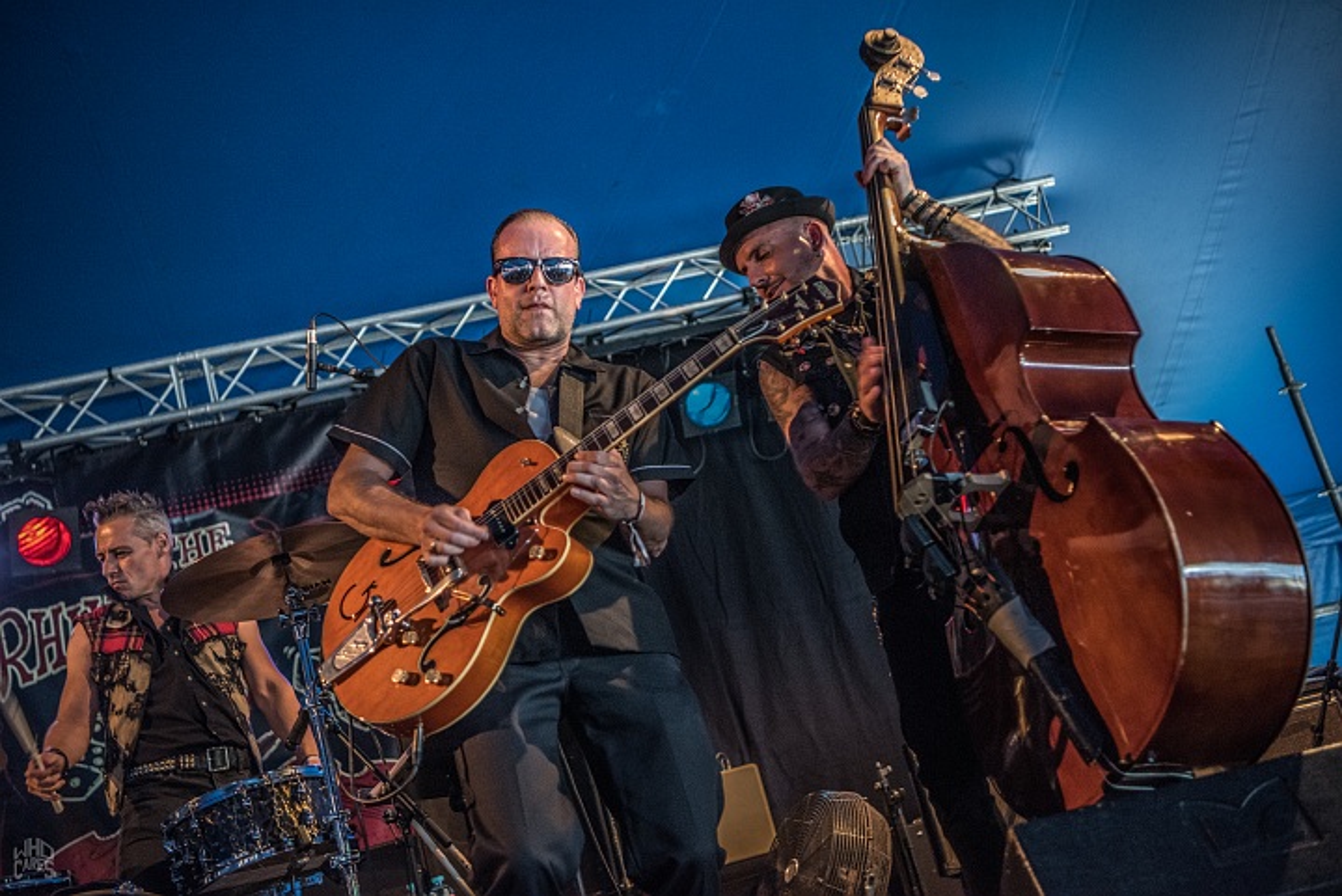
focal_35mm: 48
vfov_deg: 28.1
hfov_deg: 41.1
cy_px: 448
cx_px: 671
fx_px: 1790
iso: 2500
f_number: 2.8
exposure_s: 1/100
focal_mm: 48
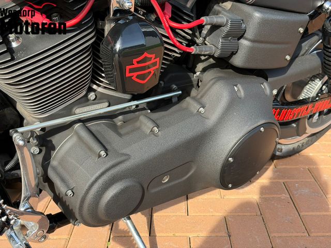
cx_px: 166
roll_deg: +1.9
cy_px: 124
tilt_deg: -17.1
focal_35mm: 48
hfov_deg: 39.7
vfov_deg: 30.3
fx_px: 459
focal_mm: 6.76
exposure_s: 1/652
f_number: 1.78
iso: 64
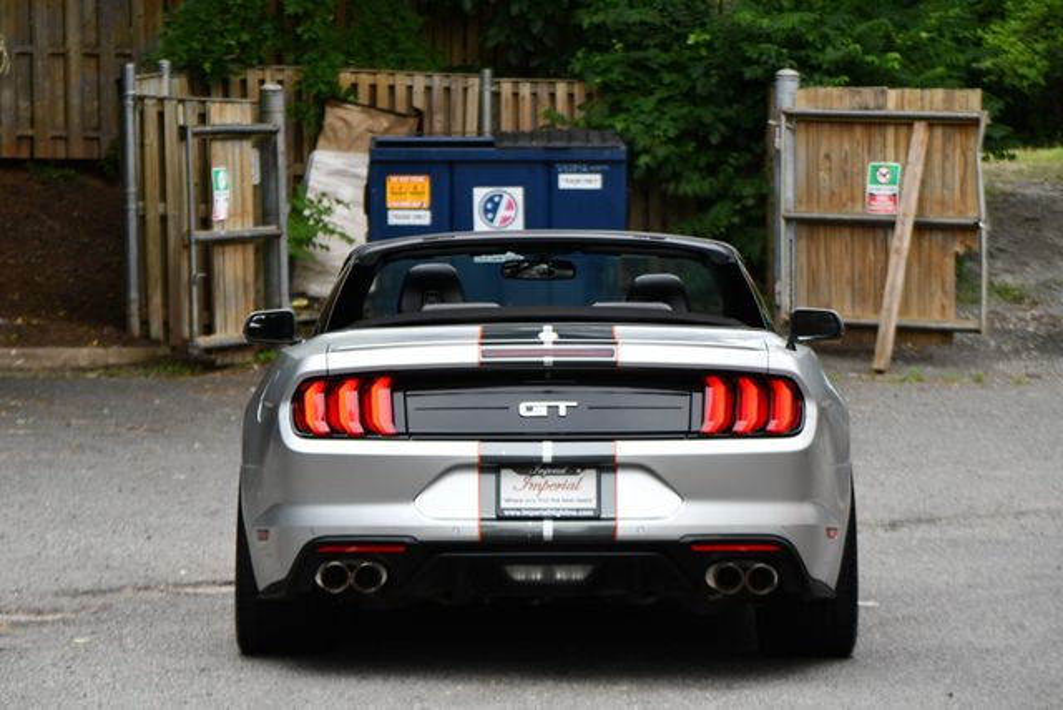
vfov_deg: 8.3
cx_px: 532
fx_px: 4873
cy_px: 355
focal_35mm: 165
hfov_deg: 12.4
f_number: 5.6
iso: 220
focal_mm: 110
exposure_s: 1/250
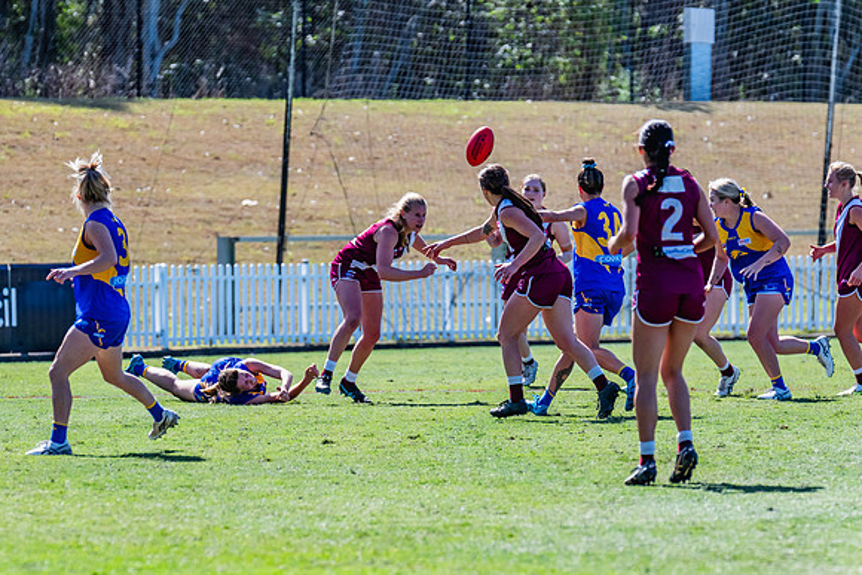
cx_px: 344
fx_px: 8914
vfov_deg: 3.7
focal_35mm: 372
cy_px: 302
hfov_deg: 5.5
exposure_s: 1/1600
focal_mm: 310
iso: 800
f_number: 7.1
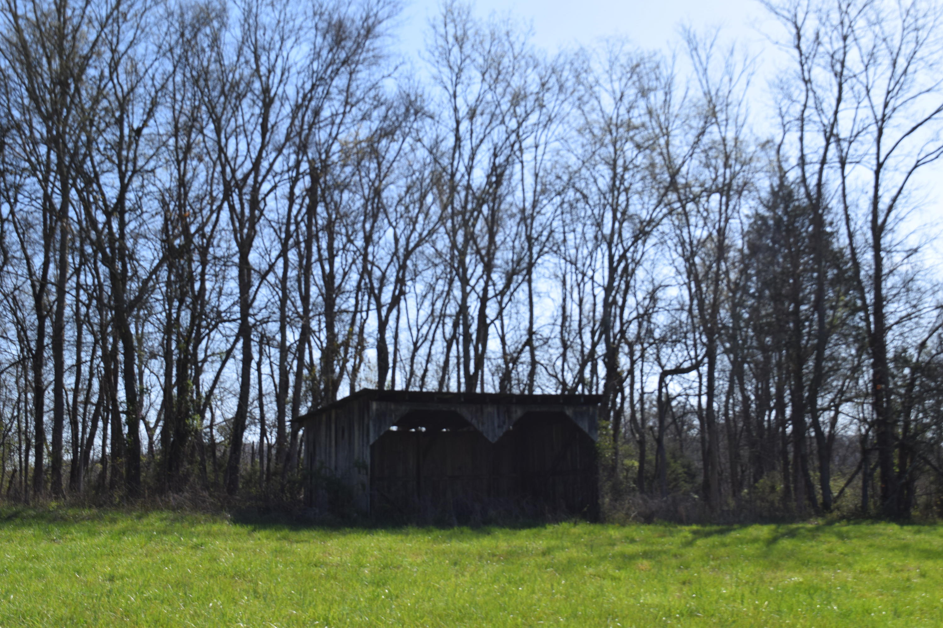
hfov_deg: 43.6
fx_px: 1179
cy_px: 314
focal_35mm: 45
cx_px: 472
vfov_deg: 29.9
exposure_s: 1/400
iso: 200
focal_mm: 30
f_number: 10
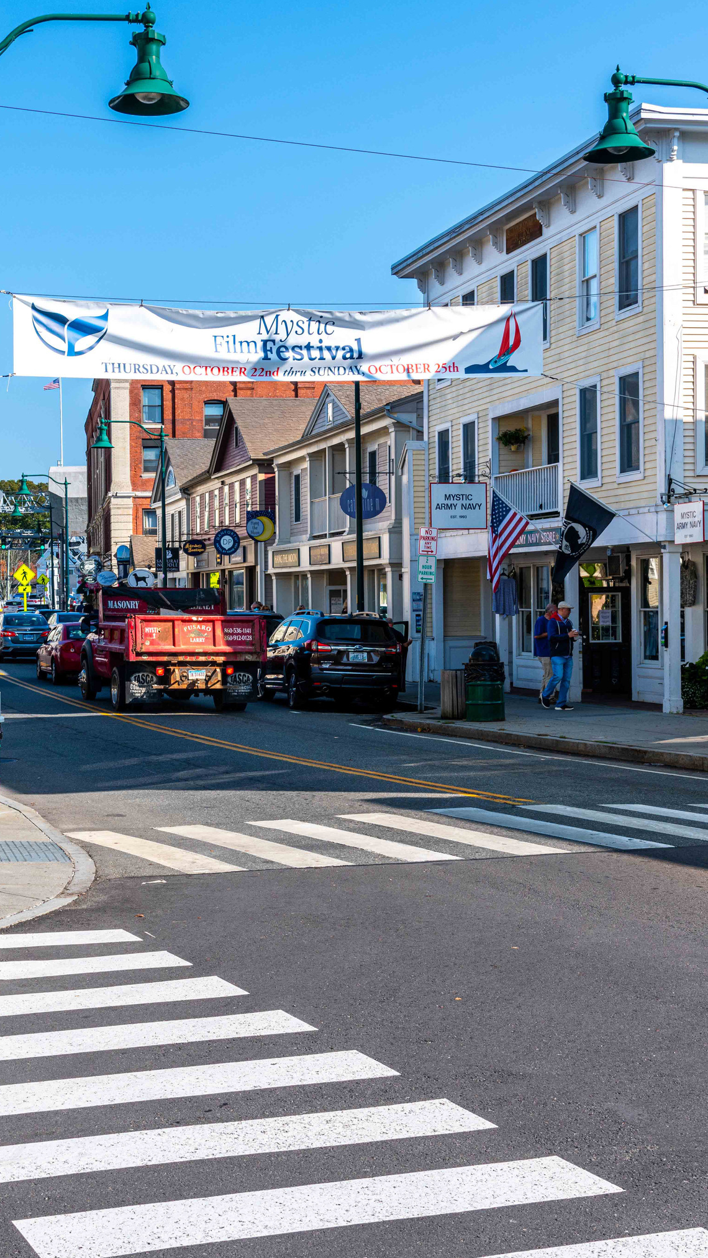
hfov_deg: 22.0
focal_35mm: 54
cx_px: 175
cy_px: 632
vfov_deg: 38.5
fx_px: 1802
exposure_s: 1/200
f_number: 10
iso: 100
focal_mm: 34
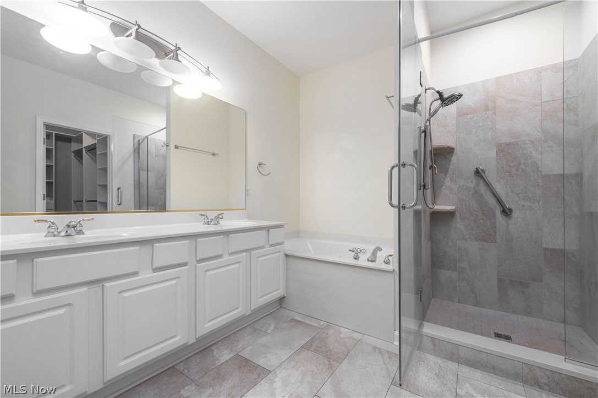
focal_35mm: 15
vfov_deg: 77.2
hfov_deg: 100.4
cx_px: 299
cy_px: 199
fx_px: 249
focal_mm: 15
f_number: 8
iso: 200
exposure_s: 1/60
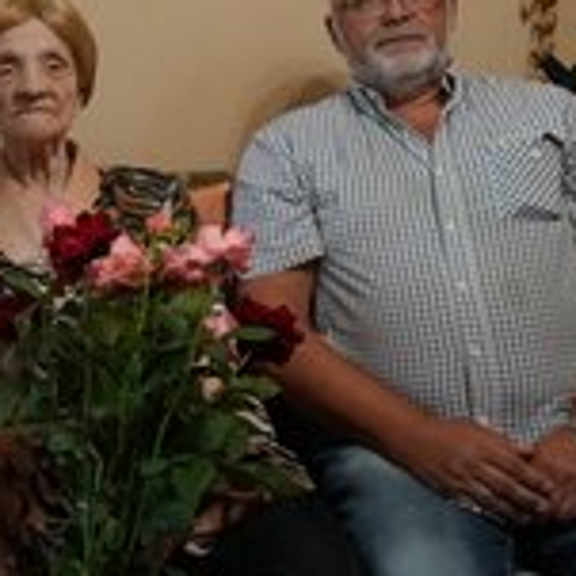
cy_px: 231
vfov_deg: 27.2
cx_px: 11
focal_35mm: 63
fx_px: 1186
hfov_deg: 26.0
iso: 10000
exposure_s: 1/160
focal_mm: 28
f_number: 4
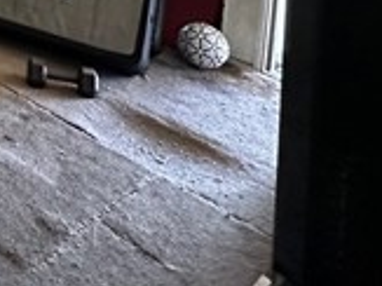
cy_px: -199
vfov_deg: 20.5
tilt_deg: -3.1
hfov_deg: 25.9
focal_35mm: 55
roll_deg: -2.7
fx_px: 606
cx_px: -190
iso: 1000
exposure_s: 1/60
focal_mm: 2.22
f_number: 2.2
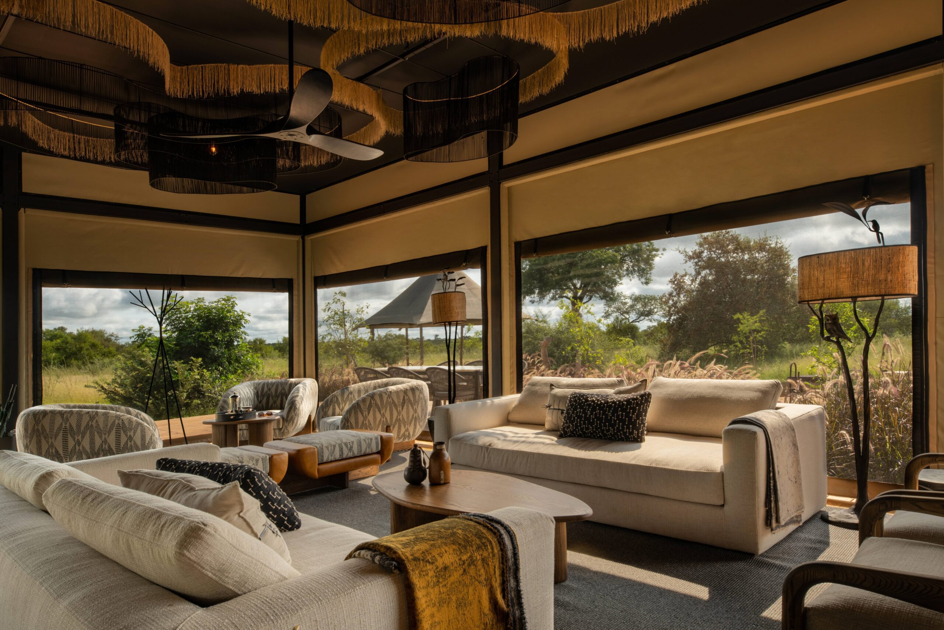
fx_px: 629
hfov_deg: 73.7
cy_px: 315
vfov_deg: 53.1
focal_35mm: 24
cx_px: 472
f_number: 16
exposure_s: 1/80
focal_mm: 24
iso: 200
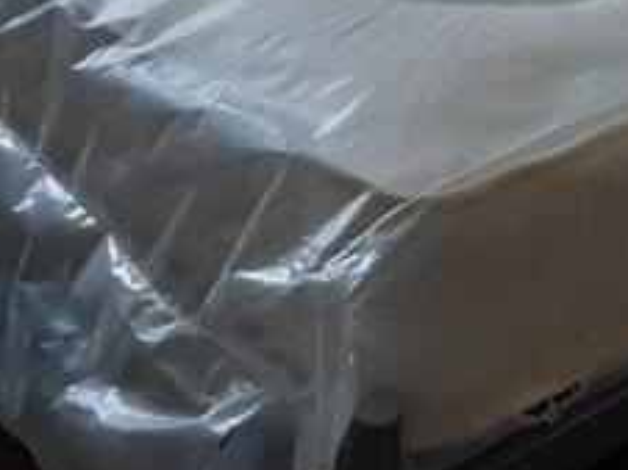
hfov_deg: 16.5
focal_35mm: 118
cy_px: -476
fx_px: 2138
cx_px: 575
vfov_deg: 11.3
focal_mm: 3.92
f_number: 1.7
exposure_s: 1/120
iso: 64
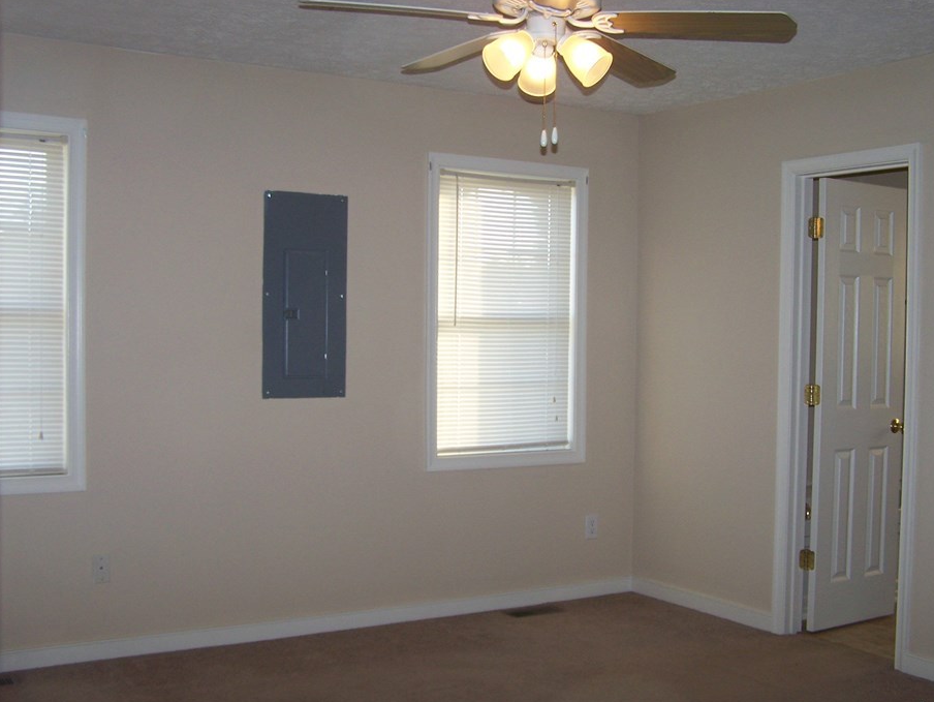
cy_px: 376
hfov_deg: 43.8
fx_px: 1161
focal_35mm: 43
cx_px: 522
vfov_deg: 33.6
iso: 80
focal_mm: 6.3
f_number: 2.8
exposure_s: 1/60
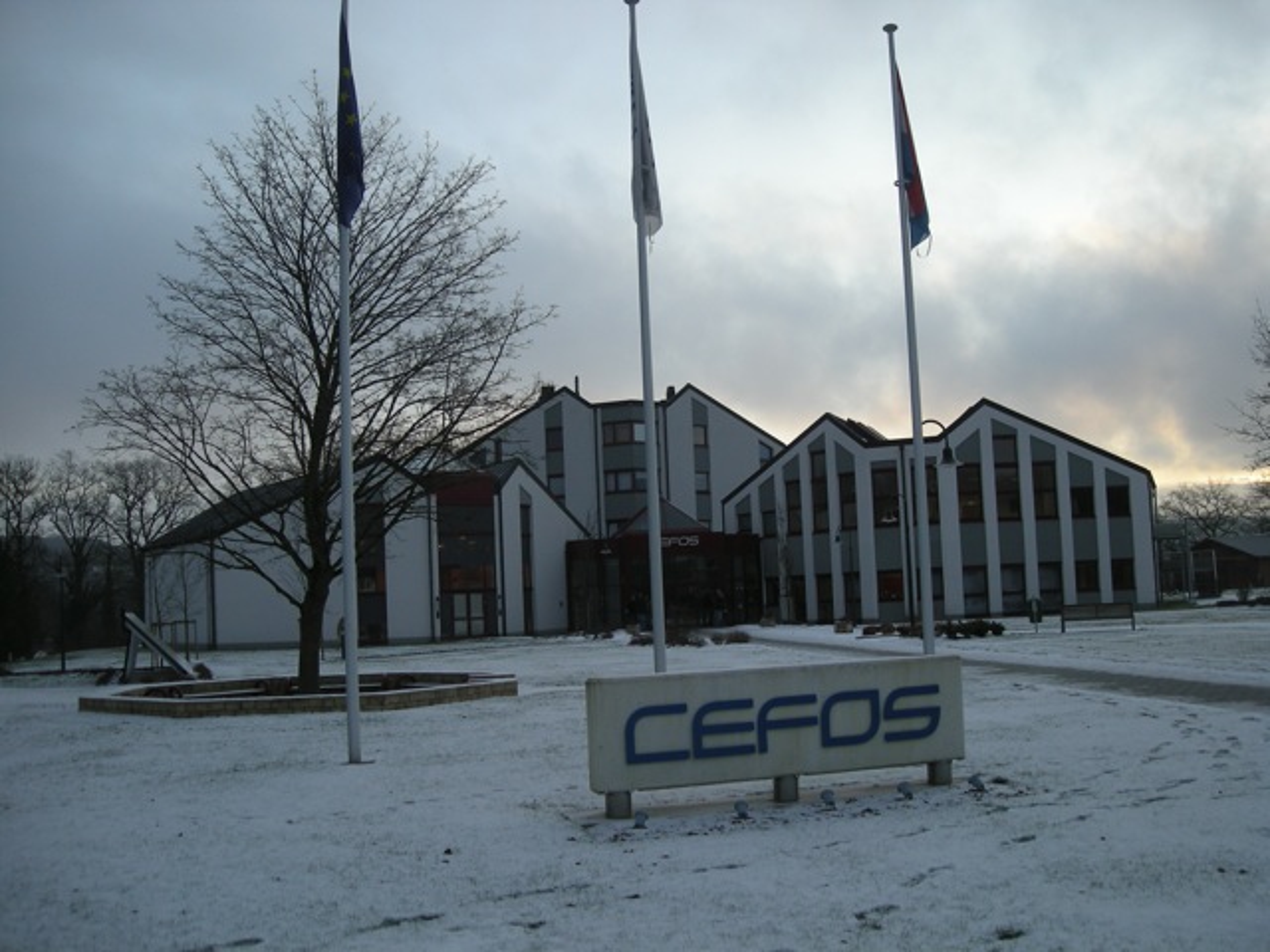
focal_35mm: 35
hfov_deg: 52.6
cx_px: 635
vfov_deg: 40.7
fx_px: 1284
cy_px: 476
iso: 50
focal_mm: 5.7
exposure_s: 1/162
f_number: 2.8
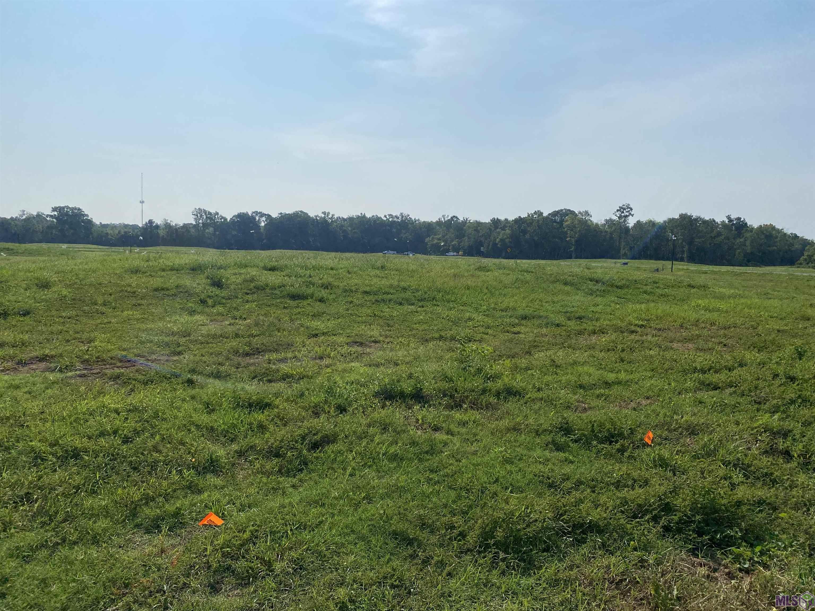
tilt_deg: -5.8
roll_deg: -2.3
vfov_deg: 53.1
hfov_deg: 67.3
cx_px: 408
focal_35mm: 26
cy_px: 306
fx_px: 612
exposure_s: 1/8850
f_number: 1.8
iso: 32
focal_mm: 4.25
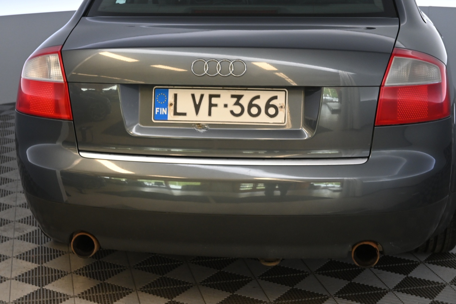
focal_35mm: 64
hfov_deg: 31.2
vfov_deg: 21.1
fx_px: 817
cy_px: 152
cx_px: 228
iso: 1100
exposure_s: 1/60
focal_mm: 43
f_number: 6
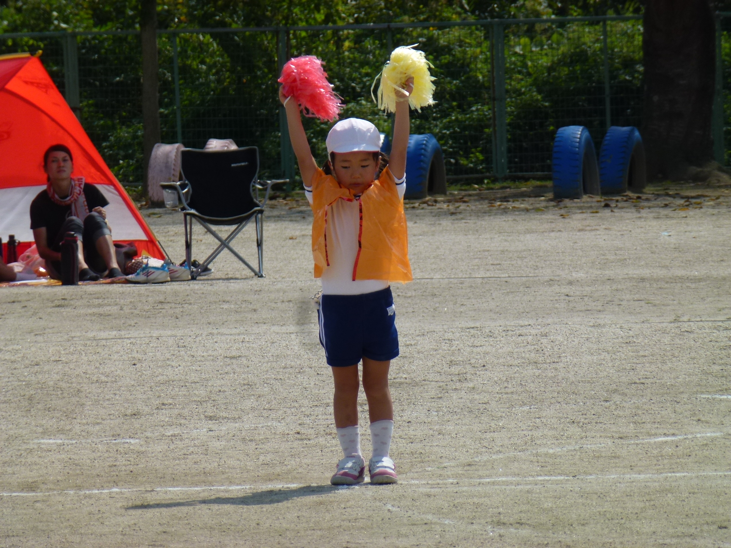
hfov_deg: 5.2
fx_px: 8109
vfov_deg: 3.9
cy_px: 274
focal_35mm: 384
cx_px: 366
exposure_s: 1/800
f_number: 5.9
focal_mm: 68.8
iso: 100
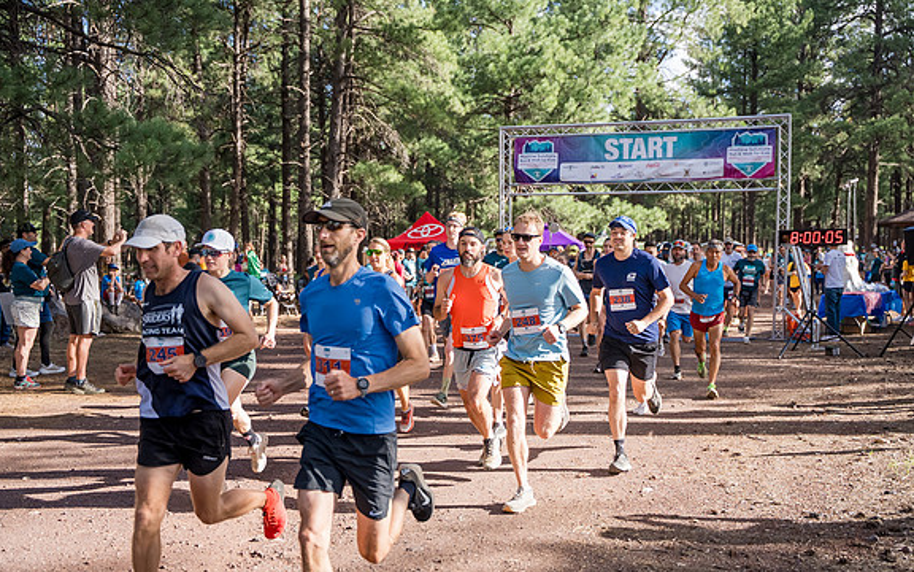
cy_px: 295
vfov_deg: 33.6
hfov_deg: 51.5
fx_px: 947
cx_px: 455
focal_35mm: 38
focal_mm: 37
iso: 500
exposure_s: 1/2000
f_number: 3.2
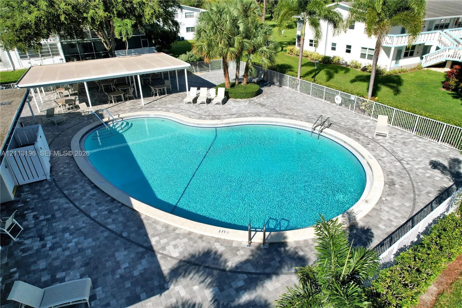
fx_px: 282
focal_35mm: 22
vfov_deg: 57.2
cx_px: 231
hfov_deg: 78.6
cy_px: 154
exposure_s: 1/2500
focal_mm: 8.38
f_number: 2.8
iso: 100
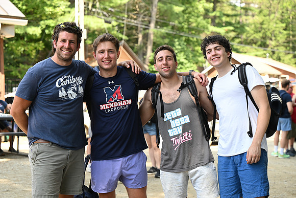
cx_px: 148
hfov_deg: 28.8
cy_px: 99
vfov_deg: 19.5
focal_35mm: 70
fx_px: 576
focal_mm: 70
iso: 640
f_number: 4
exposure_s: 1/800
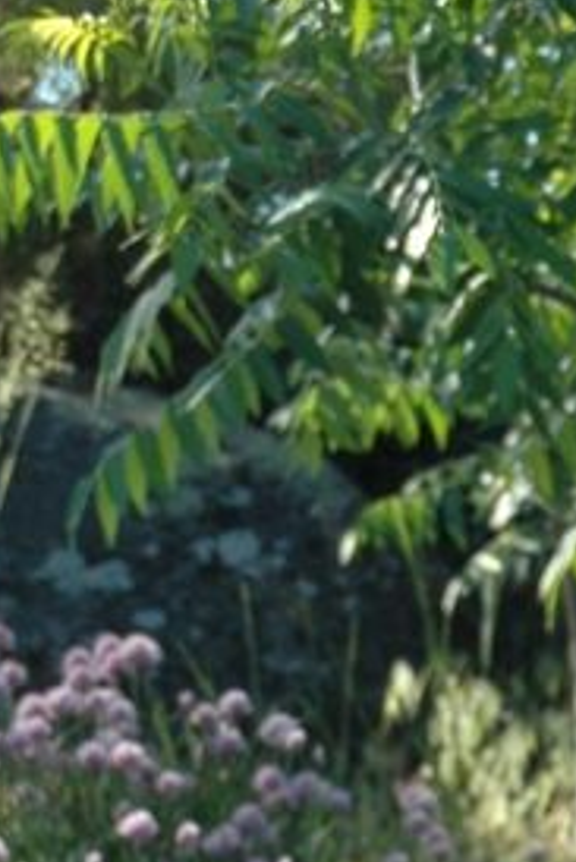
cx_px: 829
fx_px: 4694
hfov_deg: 6.9
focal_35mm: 196
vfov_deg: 10.3
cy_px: 1038
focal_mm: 35
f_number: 4.2
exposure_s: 1/320
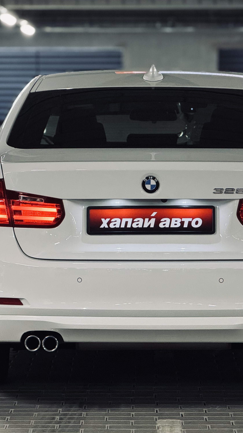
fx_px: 2005
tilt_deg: -2.7
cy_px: 216
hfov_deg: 6.9
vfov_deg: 12.3
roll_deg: +0.4
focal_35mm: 175
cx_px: 153
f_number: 2.8
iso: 500
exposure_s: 1/60
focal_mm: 15.66
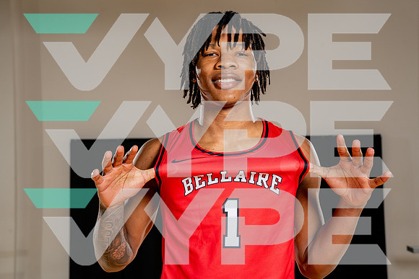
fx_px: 815
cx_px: 210
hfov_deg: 28.8
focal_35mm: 70
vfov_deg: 19.5
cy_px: 140
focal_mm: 70
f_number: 7.1
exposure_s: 1/250
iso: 250
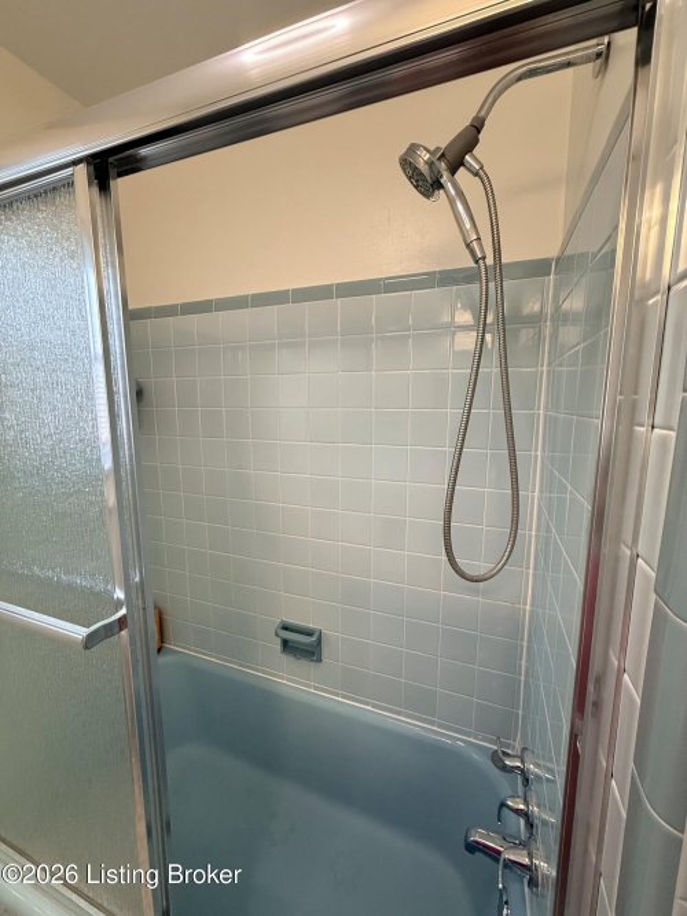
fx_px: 371
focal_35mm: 14
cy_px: 458
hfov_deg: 85.7
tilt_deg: -7.6
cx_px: 344
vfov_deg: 102.1
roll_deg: -0.3
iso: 250
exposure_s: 1/120
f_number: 2.2
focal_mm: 2.22
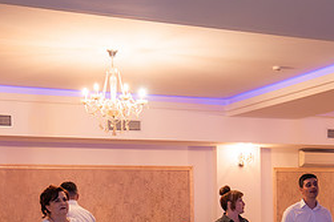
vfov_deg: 18.4
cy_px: 244
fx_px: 658
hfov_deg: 28.3
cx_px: 214
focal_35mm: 71
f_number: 2.8
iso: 1600
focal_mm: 24
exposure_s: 1/200
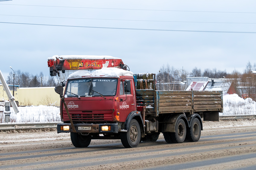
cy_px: 85
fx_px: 640
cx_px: 128
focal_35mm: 90
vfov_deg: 15.2
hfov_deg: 22.6
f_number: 6.3
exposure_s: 1/500
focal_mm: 60
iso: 800
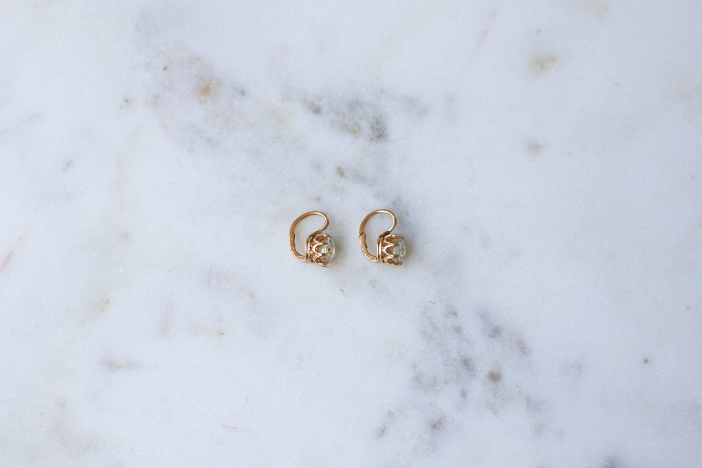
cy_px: 234
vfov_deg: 13.0
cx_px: 351
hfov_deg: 19.5
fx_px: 2047
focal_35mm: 105
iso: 200
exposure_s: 1/160
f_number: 4.5
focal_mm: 70
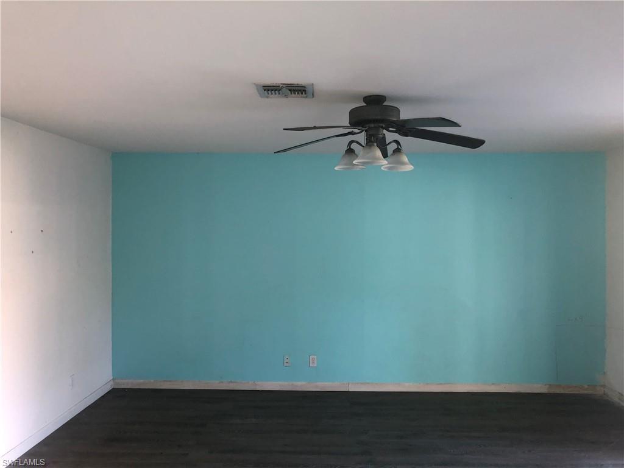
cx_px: 312
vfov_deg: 49.7
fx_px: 505
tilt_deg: -0.3
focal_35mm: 28
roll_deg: -0.4
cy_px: 234
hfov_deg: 63.4
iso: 100
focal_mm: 3.99
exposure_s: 1/13
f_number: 1.8
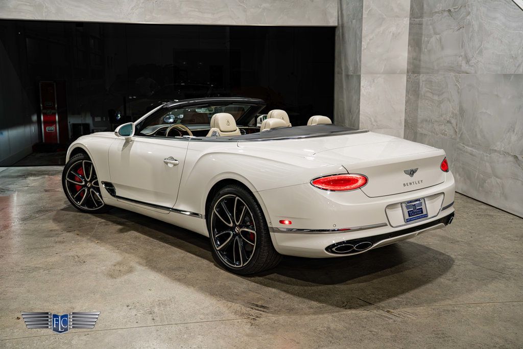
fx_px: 552
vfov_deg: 35.1
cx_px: 262
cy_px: 174
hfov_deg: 50.7
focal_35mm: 38
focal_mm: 38
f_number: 4
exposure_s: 1/125
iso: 1250
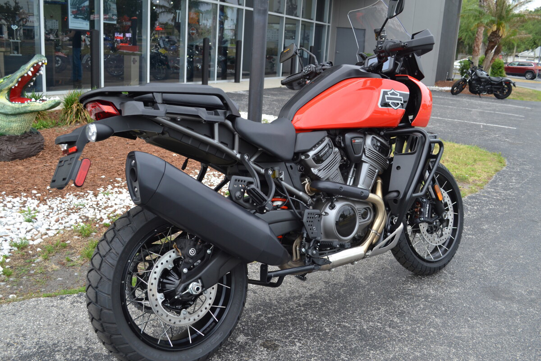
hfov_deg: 57.2
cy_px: 180
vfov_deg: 40.0
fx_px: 496
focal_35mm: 33
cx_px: 270
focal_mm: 22
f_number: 5.6
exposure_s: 1/125
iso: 200
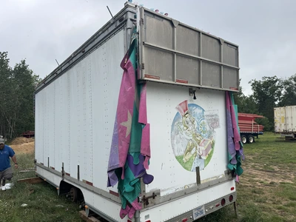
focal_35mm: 24
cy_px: 111
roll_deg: -0.5
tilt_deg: +5.1
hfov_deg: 71.6
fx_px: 205
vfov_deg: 56.8
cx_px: 148
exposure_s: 1/1767
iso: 80
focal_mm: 6.76
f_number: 1.78
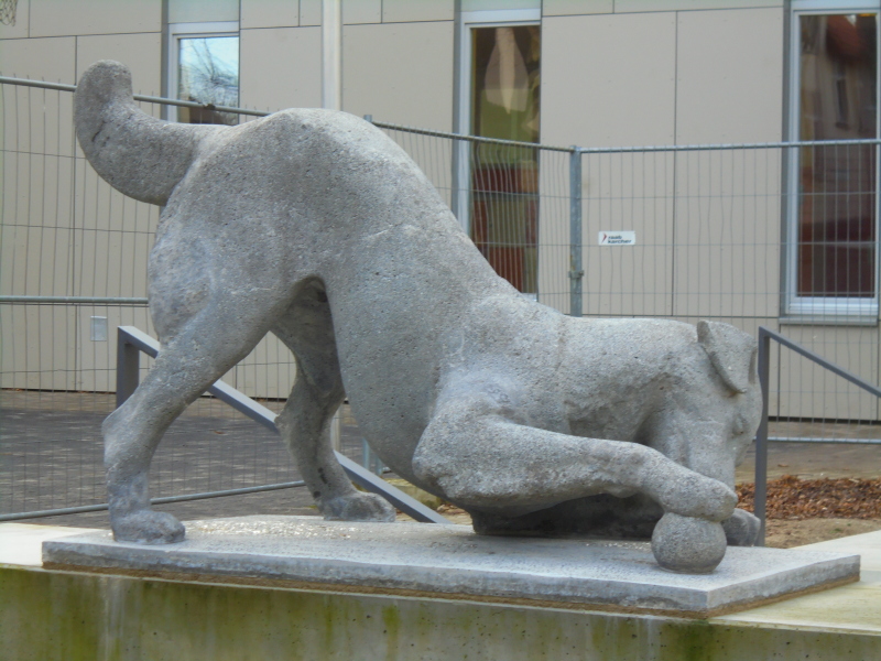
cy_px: 330
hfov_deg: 18.4
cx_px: 440
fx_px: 2723
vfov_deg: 13.8
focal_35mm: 107
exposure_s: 1/40
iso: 100
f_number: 5.1
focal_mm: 19.2
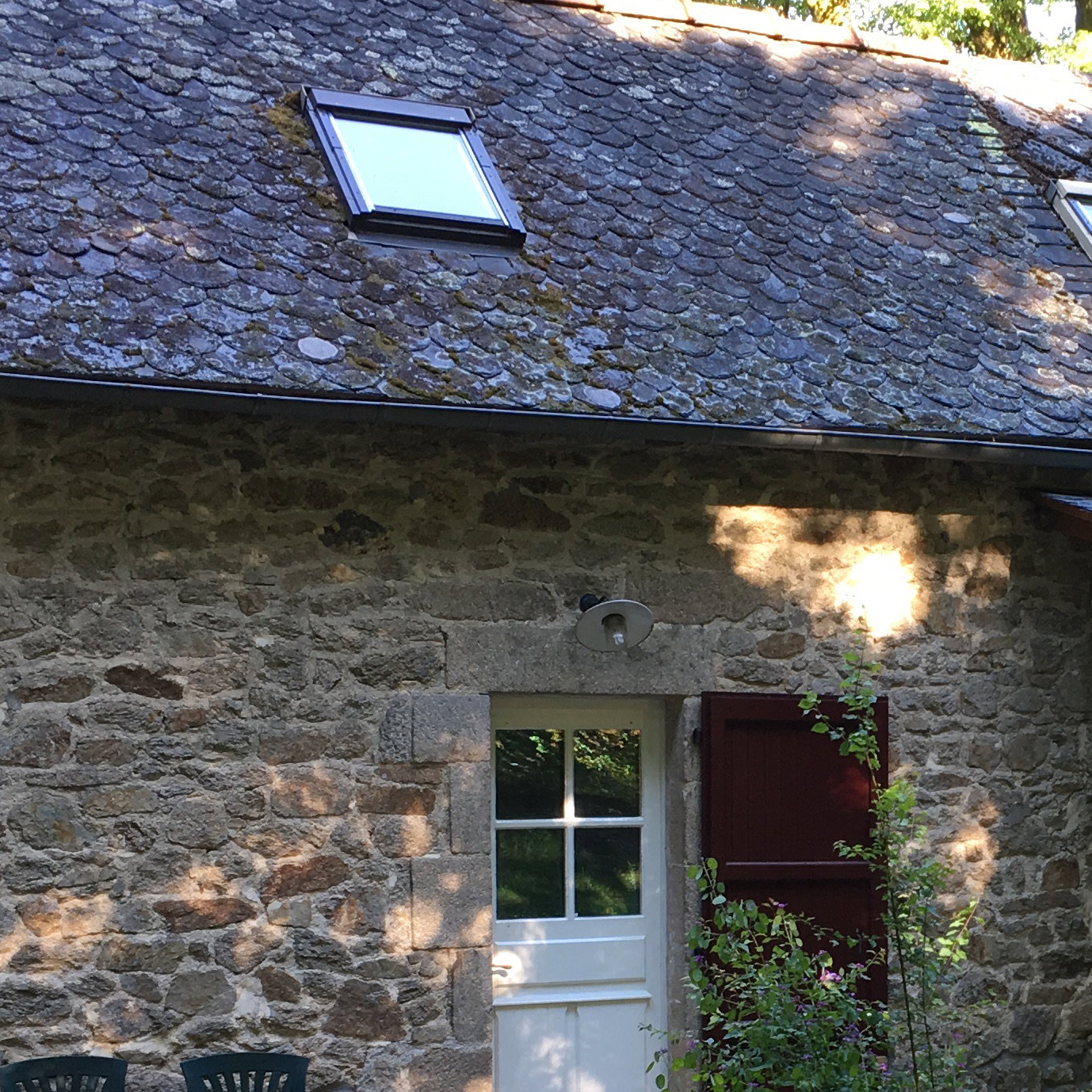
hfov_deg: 22.5
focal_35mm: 75
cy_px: 895
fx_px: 2677
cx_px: 992
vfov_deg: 22.7
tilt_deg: -1.0
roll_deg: -0.9
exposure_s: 1/50
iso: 25
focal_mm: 4.15
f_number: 2.2
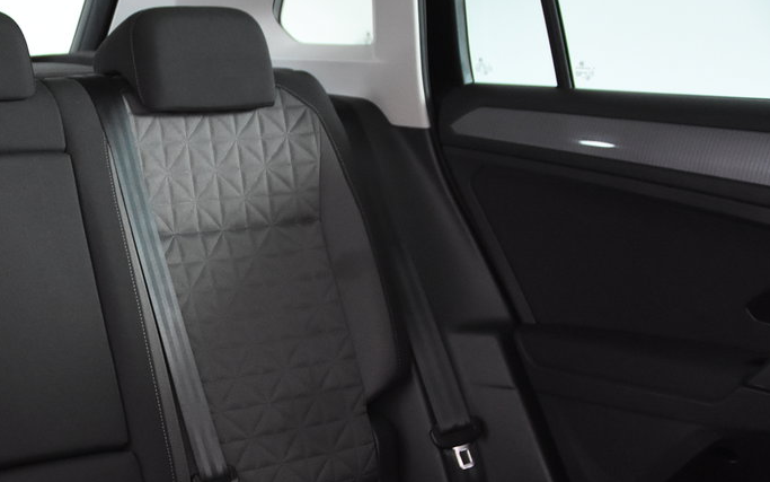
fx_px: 1322
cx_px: 64
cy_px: 433
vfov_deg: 20.2
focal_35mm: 63
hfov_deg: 30.9
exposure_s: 1/30
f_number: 3
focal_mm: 22
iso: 2500
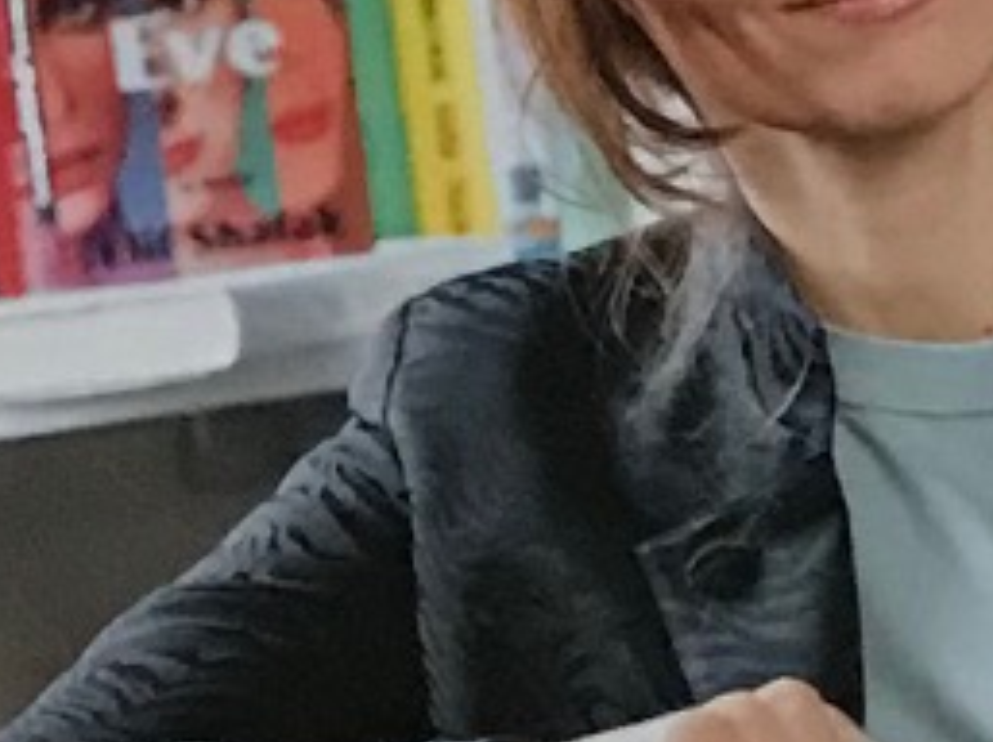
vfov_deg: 6.7
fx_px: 6302
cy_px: 228
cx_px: 2569
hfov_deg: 8.1
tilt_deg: -87.6
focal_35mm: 220
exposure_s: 1/14
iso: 100
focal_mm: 3.99
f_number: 1.8
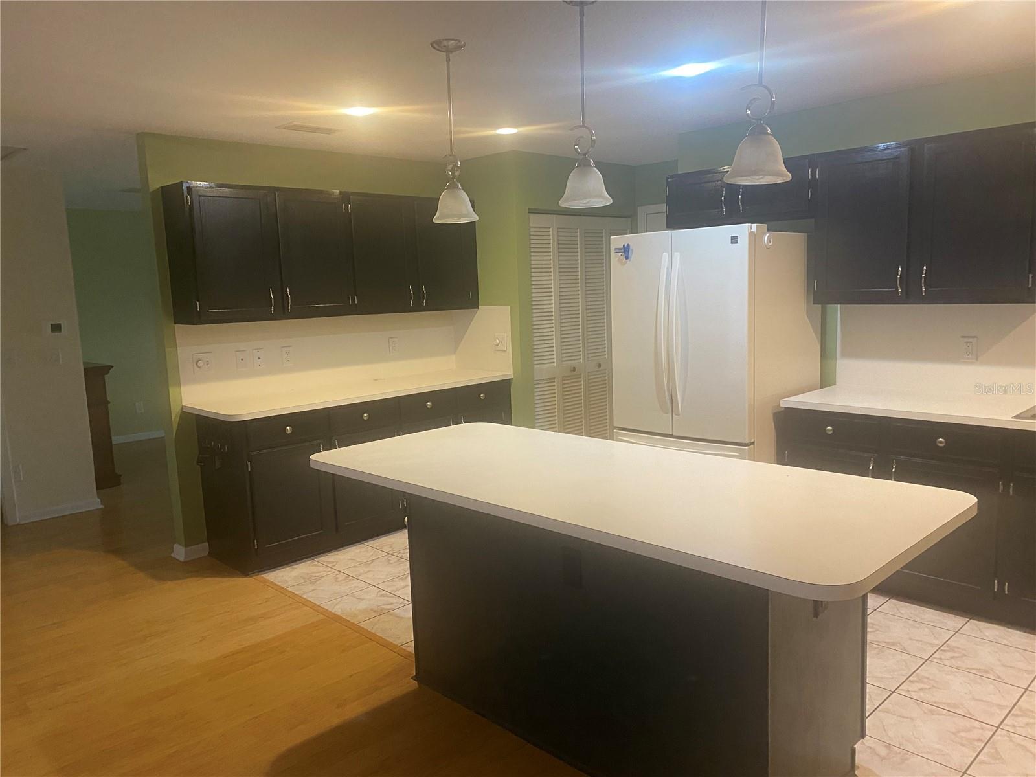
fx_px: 778
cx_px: 518
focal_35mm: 26
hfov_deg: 67.3
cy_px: 388
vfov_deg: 53.1
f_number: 1.8
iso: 250
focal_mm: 4.25
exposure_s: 1/60
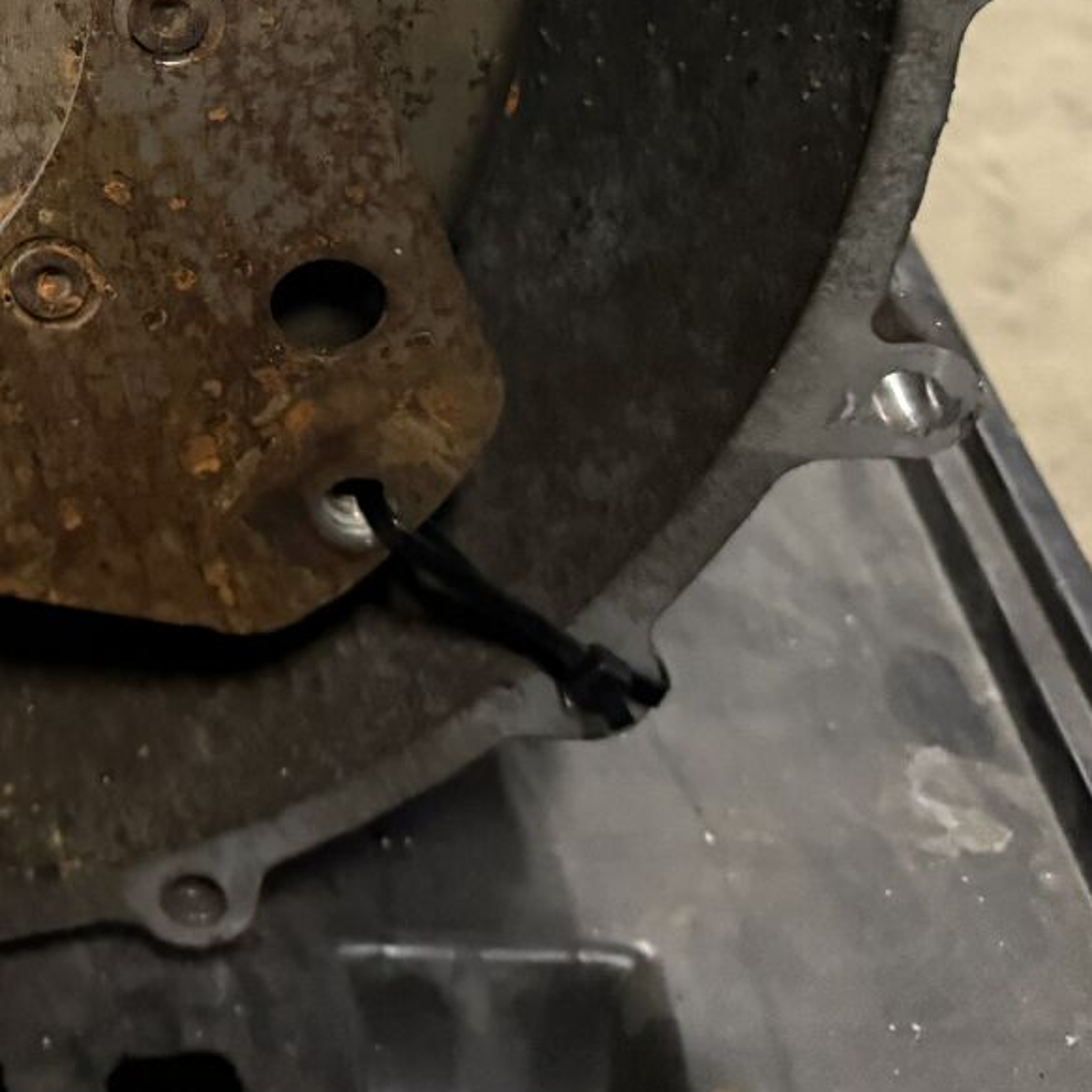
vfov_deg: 22.7
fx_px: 2498
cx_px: -165
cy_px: -208
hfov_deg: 22.9
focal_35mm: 70
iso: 1000
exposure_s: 1/30
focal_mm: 6.76
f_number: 1.78
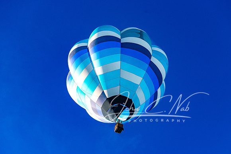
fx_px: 1020
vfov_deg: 8.6
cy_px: 88
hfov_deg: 12.9
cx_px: 122
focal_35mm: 159
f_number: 5.6
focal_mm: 135
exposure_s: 1/2000
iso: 400
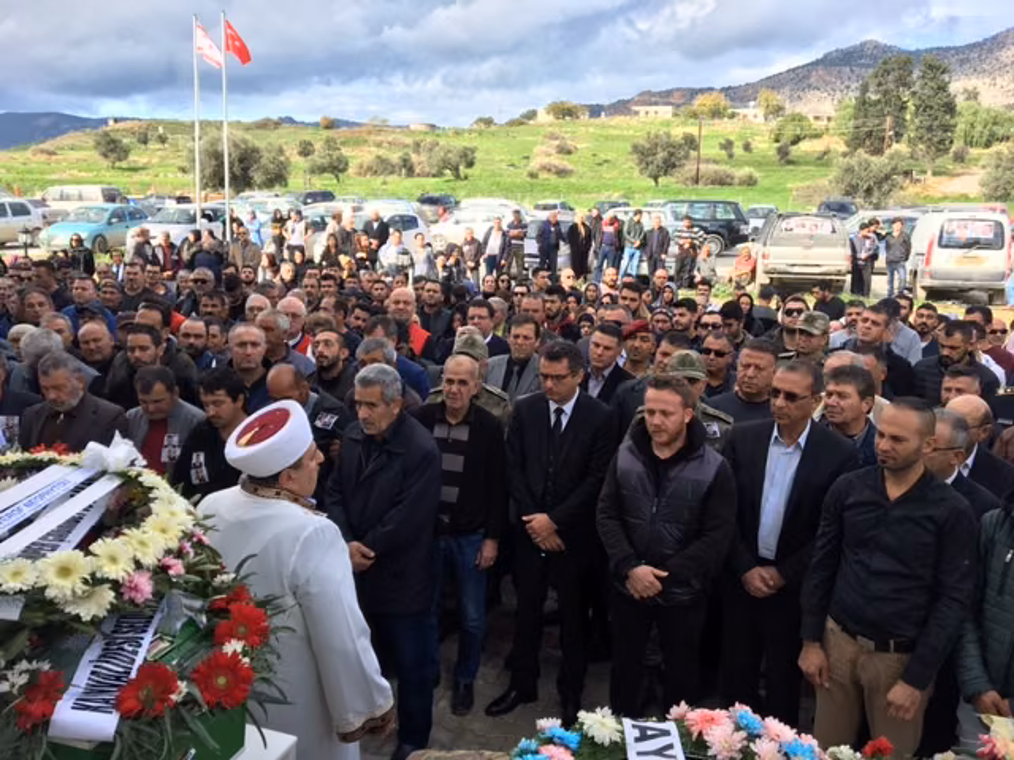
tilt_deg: -10.4
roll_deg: -3.0
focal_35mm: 29
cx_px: 507
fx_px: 849
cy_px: 380
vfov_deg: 48.2
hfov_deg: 61.7
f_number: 2.2
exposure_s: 1/625
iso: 25
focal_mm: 4.15
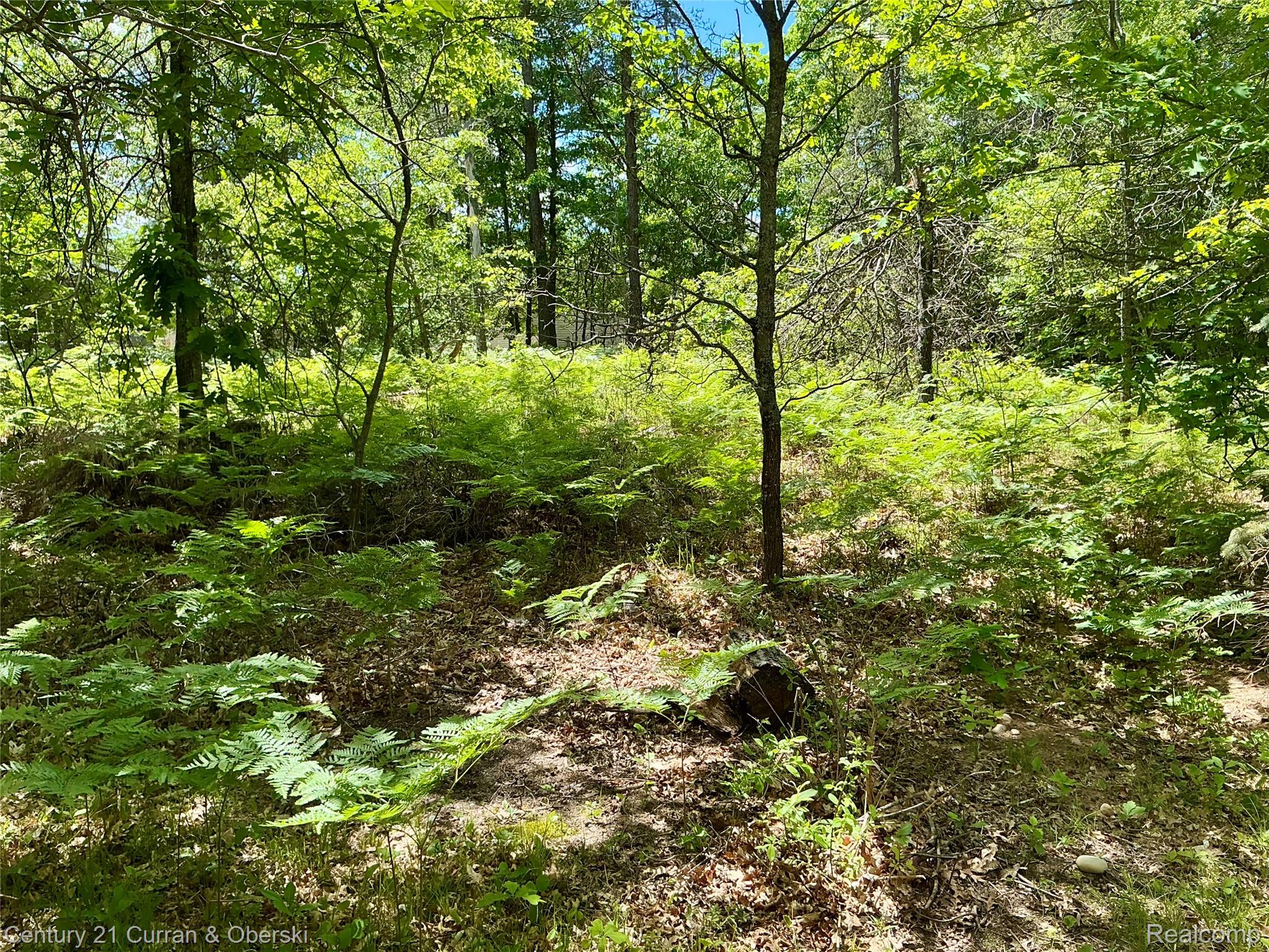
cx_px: 634
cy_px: 476
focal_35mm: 28
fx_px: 1026
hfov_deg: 63.4
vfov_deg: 49.7
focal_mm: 3
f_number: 1.8
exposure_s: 1/419
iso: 25
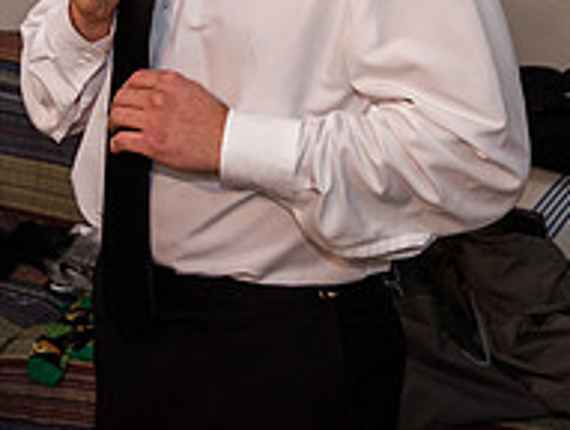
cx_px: 149
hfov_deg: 19.1
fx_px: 1683
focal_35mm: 102
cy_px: -103
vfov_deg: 14.1
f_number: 4
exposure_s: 1/60
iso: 640
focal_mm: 35
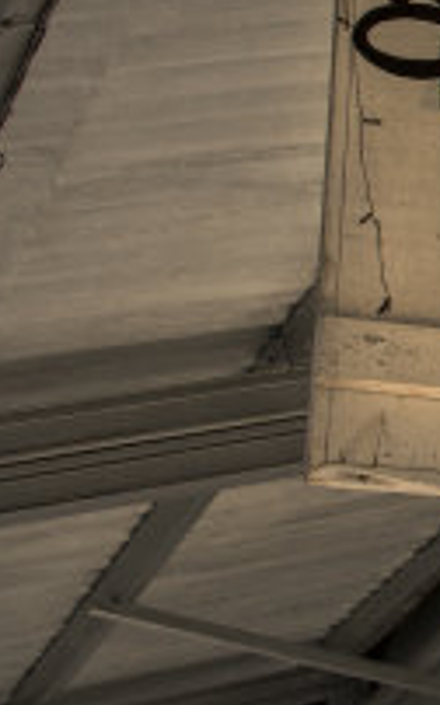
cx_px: 1058
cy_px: 250
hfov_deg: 8.6
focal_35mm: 139
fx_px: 2671
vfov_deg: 15.0
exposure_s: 1/160
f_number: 11
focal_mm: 45
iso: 200
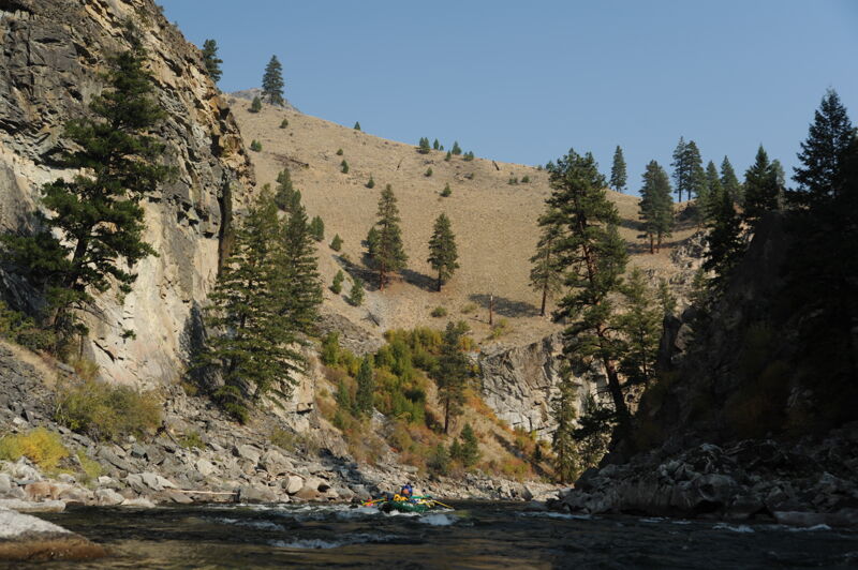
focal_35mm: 46
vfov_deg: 29.2
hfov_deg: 42.8
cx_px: 429
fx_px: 1095
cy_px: 285
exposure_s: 1/320
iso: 200
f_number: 5.6
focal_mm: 46
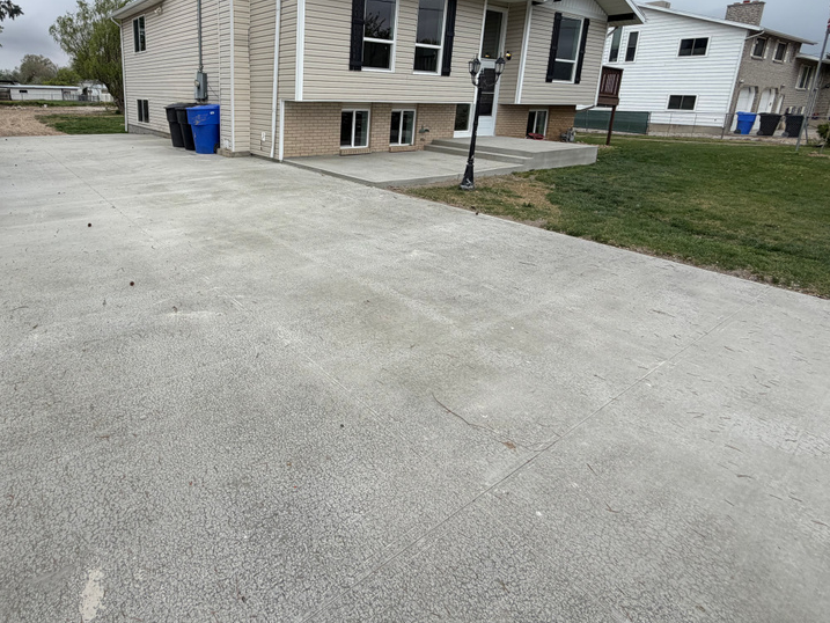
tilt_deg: -14.2
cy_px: 208
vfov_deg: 64.3
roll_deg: -2.4
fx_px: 480
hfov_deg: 79.7
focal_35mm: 20
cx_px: 294
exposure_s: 1/770
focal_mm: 2.22
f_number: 2.2
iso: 32
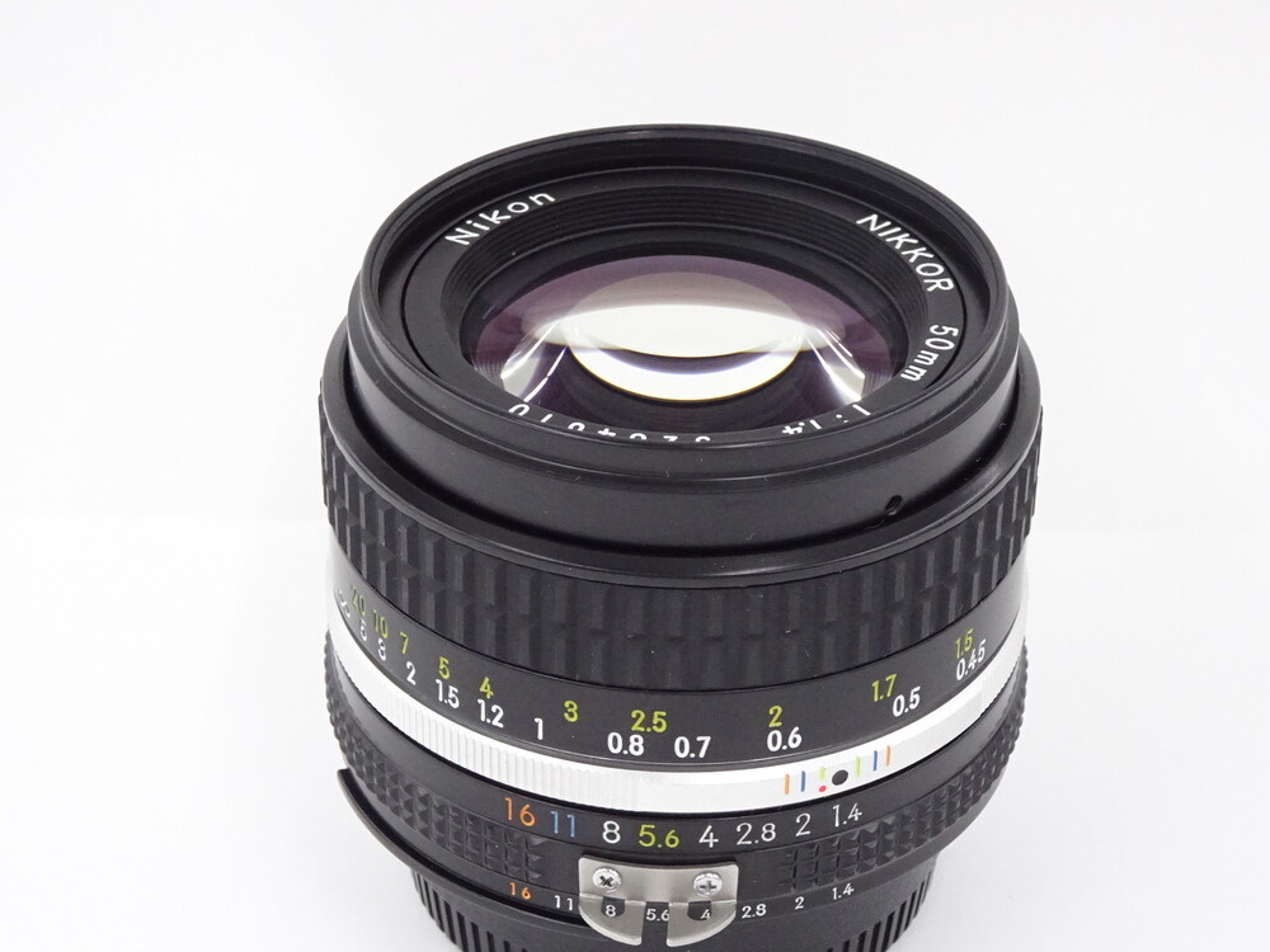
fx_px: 3302
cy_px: 541
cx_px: 692
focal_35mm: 90
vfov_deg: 16.4
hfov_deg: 21.8
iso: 640
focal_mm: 12.87
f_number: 5
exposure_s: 1/80
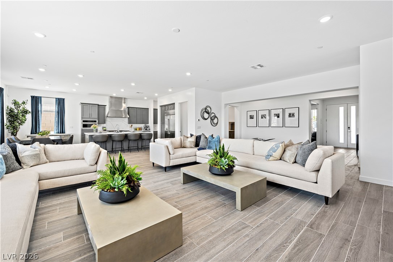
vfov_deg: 77.3
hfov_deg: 100.4
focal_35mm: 15
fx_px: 164
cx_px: 196
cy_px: 131
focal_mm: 15
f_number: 9.5
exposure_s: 1/8
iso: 400
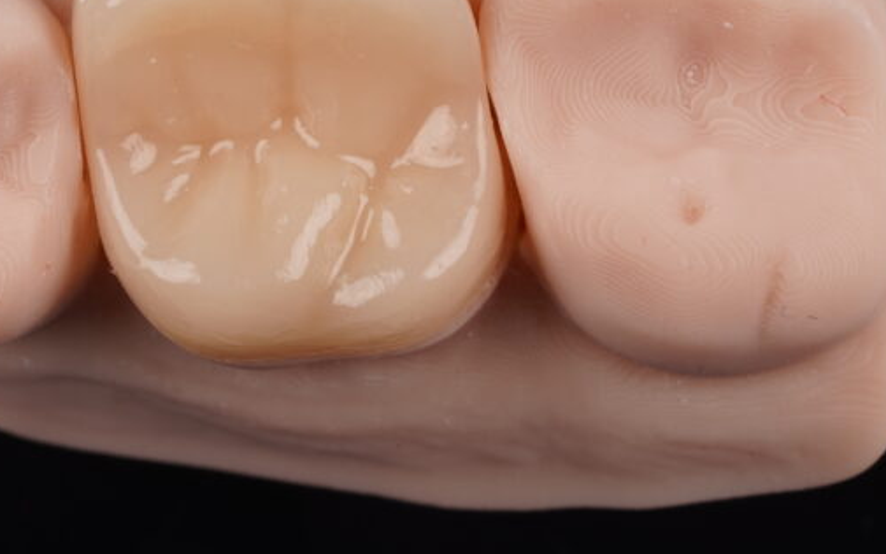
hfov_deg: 11.2
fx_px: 4493
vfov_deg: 7.0
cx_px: 284
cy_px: 75
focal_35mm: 186
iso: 100
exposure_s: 1/160
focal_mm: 90
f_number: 16
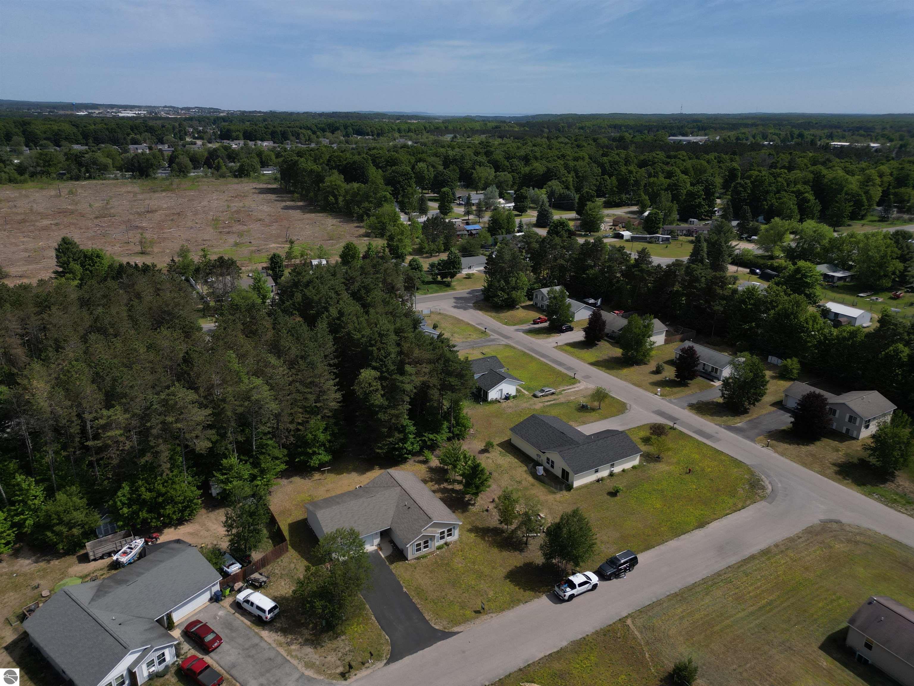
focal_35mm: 24
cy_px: 343
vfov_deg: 56.8
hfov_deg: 71.6
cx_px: 457
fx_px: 634
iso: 100
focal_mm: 6.72
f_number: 1.7
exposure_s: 1/320
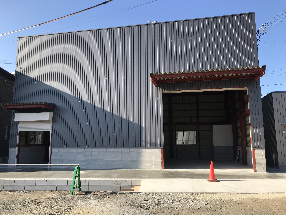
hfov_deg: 63.4
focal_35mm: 28
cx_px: 143
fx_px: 231
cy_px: 108
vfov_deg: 49.7
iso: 20
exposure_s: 1/1168
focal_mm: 3.99
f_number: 1.8
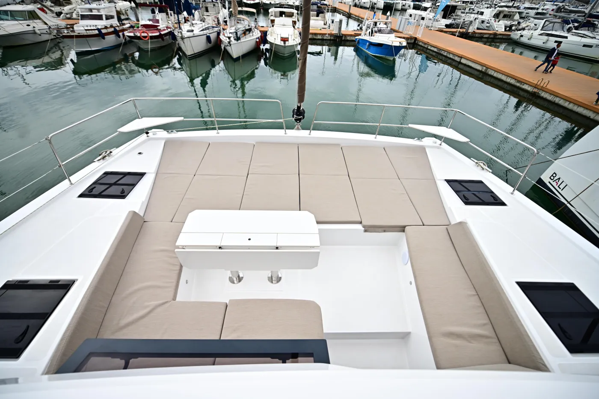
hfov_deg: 104.3
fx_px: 233
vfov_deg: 81.2
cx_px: 300
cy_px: 200
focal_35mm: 14
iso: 500
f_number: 2.8
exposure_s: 1/4000
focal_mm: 14
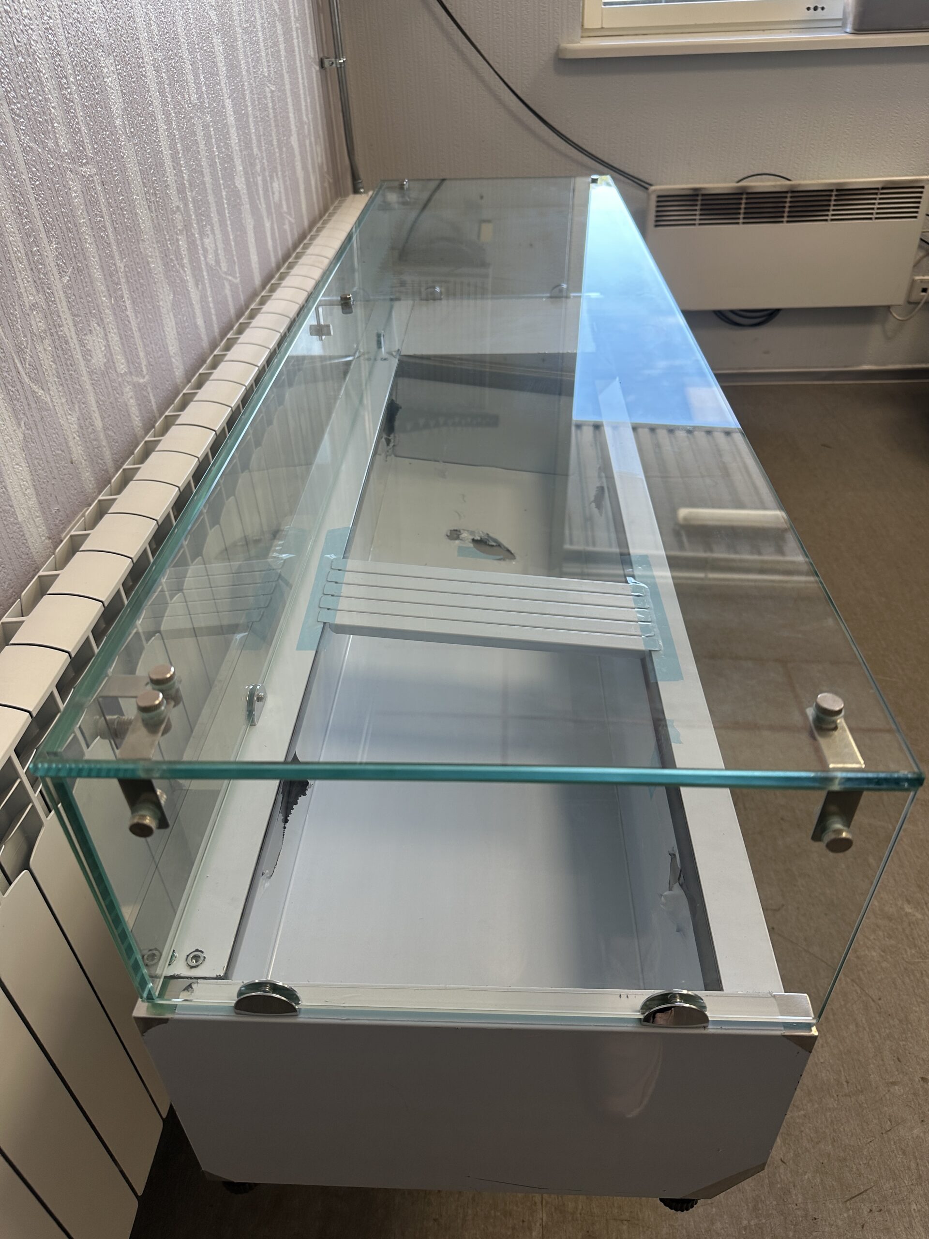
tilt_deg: -35.9
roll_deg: +2.9
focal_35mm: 24
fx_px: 859
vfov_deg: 71.6
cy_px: 620
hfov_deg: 56.8
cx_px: 464
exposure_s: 1/100
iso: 100
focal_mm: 6.86
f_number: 1.78
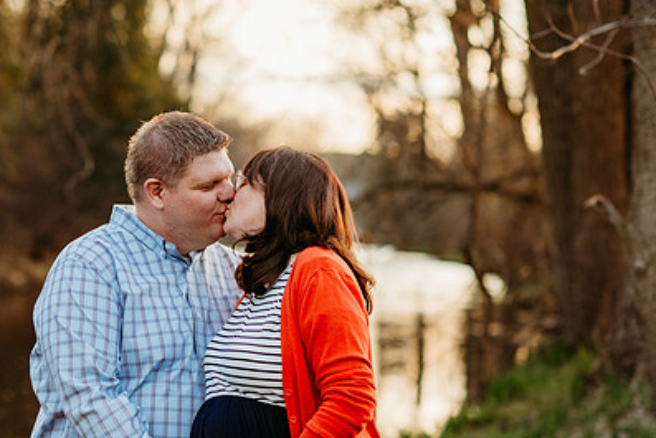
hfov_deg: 15.6
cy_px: 264
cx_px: 190
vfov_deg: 10.5
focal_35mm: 131
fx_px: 2388
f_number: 2.8
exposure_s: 1/200
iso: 125
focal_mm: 85
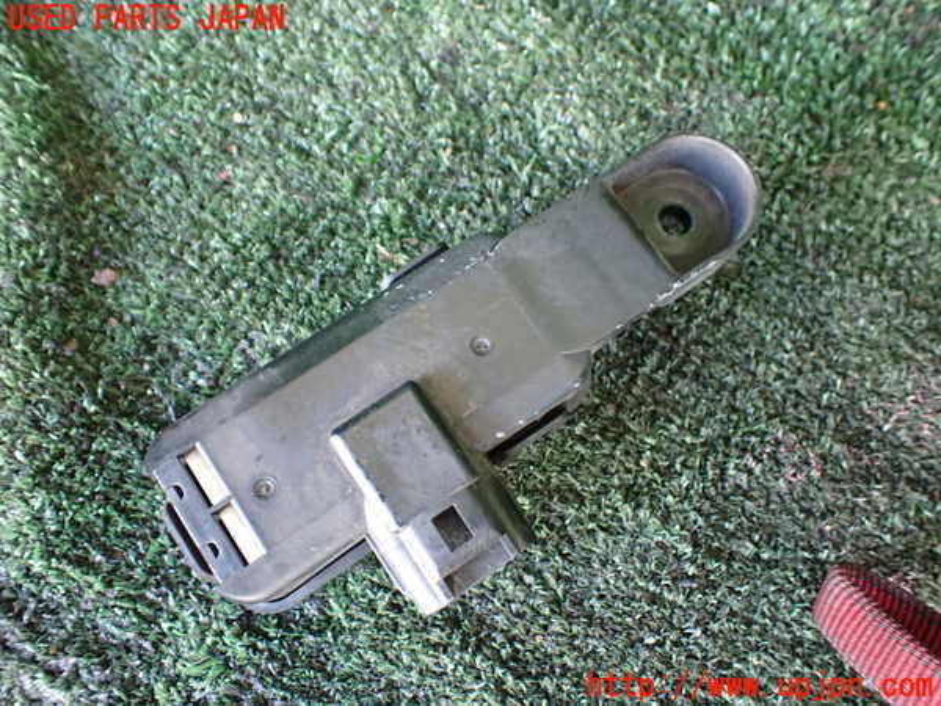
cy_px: 353
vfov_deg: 46.8
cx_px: 470
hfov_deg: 60.0
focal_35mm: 30
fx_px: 816
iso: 800
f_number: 2.3
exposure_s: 1/40
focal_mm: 5.4
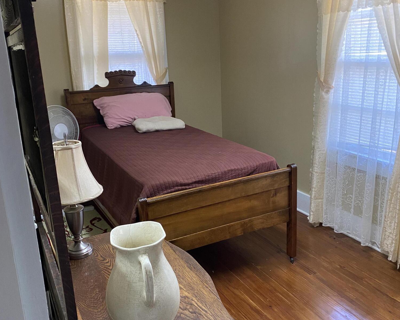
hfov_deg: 52.9
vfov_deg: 43.3
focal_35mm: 34
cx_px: 200
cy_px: 156
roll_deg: +2.5
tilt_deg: -14.1
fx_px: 402
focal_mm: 4.25
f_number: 1.8
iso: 400
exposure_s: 1/60
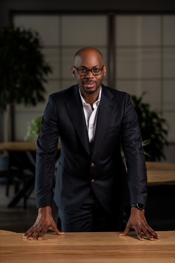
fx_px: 620
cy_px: 132
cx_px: 88
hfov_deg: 16.1
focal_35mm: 85
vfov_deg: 23.9
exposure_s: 1/500
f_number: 2.8
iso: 100
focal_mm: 85
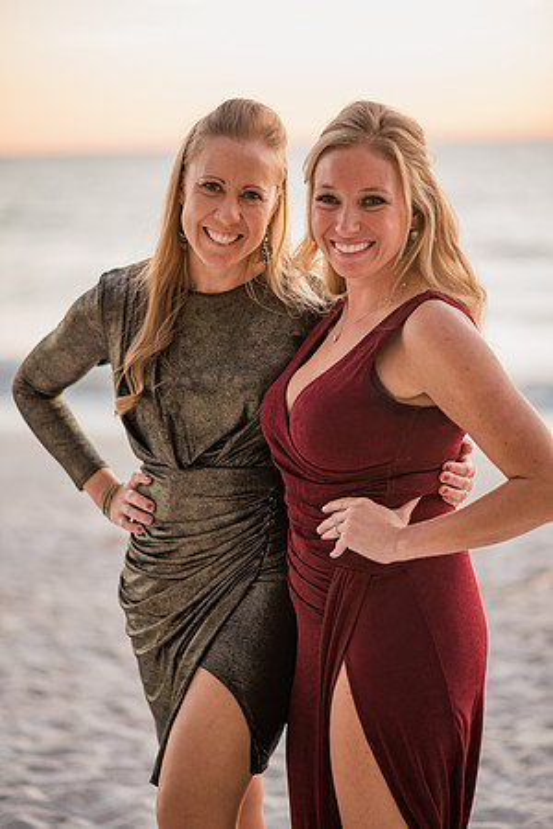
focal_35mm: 85
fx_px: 1958
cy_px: 414
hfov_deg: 16.1
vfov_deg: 23.9
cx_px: 276
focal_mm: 85
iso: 200
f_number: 1.8
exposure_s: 1/160
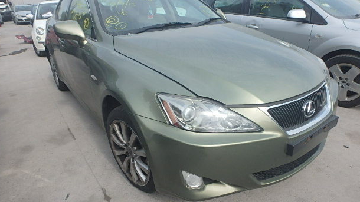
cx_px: 180
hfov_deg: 76.3
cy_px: 108
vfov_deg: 47.6
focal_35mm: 24
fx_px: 229
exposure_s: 1/800
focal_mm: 3.7
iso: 125
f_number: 3.5
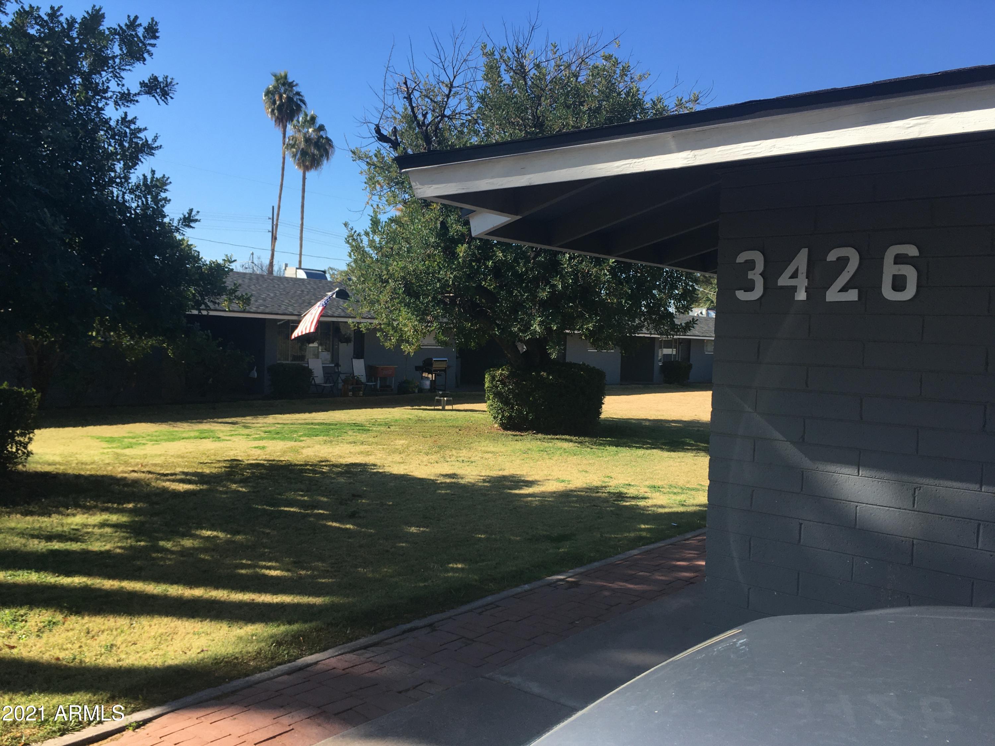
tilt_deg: -3.2
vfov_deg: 48.2
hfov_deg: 61.7
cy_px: 373
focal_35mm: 29
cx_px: 498
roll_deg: -1.7
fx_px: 834
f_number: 2.2
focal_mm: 4.15
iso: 25
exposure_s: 1/818
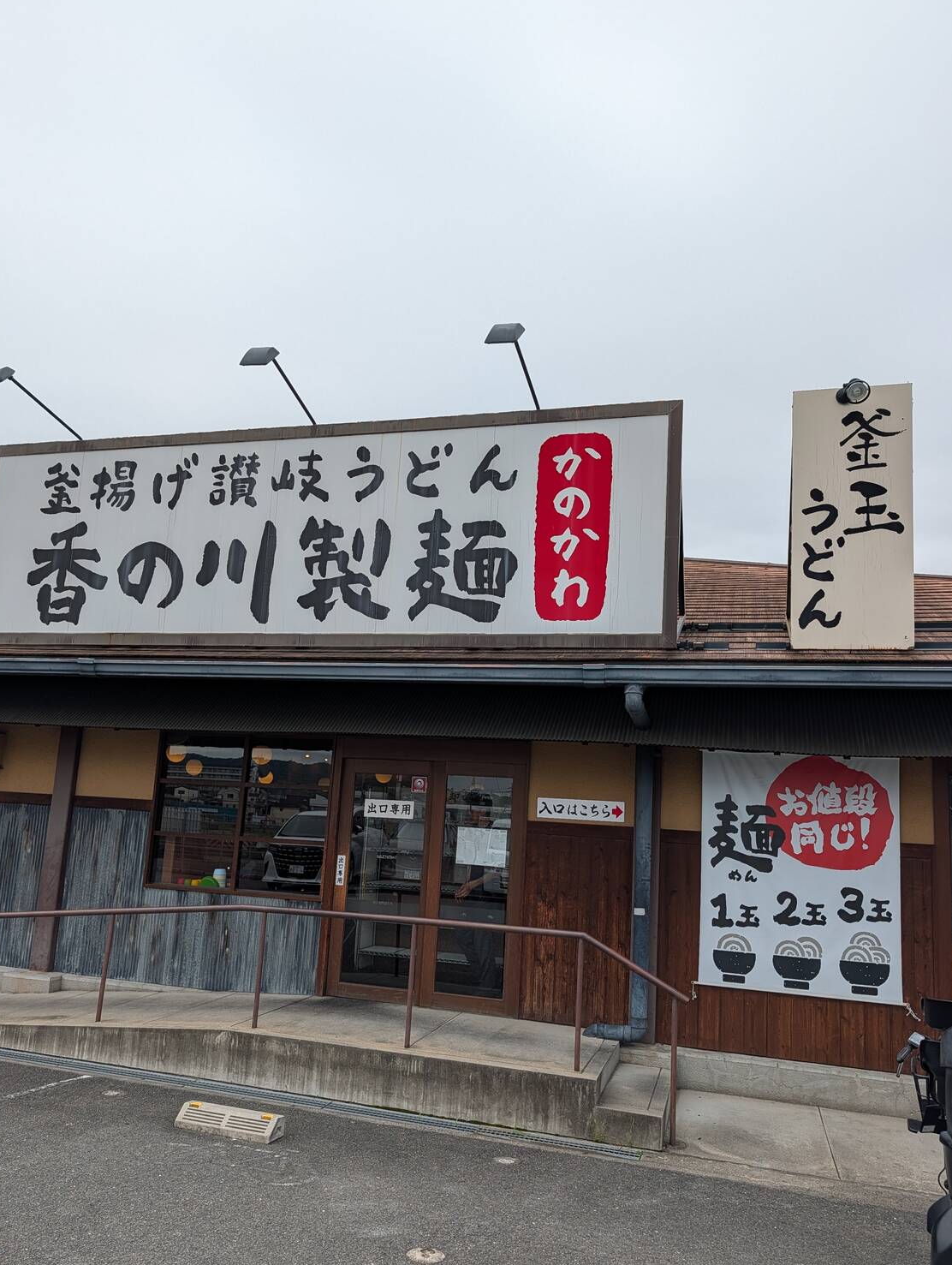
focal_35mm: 26
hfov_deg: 53.1
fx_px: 951
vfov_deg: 67.2
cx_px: 440
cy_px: 650
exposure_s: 1/1577
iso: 21
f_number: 1.68
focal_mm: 6.9
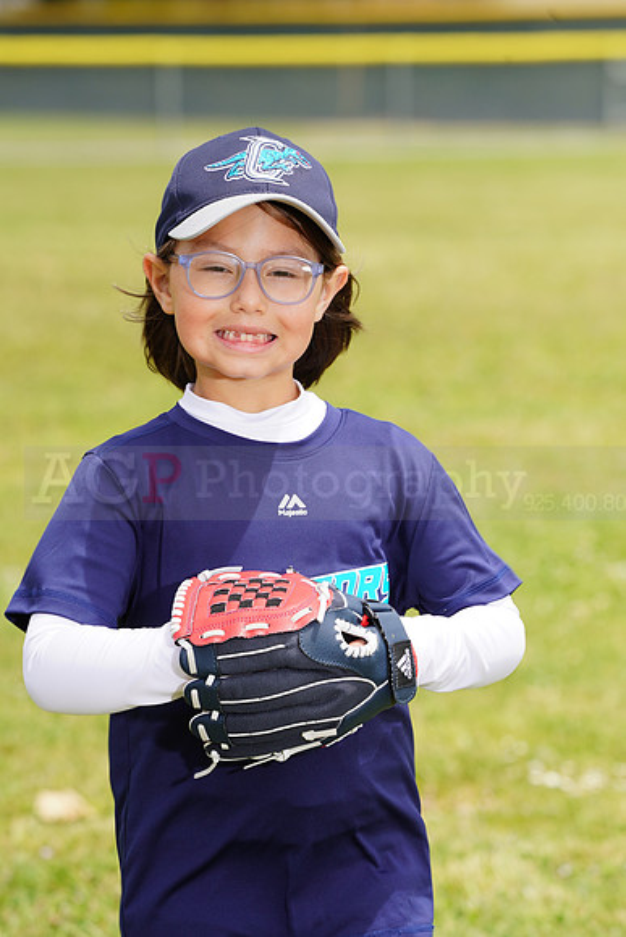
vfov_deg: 8.8
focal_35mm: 235
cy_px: 468
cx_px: 313
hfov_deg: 5.9
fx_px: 6125
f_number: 9
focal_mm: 235
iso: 100
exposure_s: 1/250
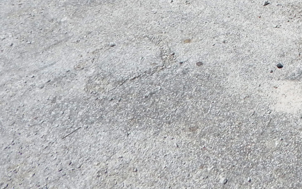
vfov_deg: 15.2
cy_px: -160
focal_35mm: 73
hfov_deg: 24.3
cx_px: 402
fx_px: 601
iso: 125
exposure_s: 1/640
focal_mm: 4
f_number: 6
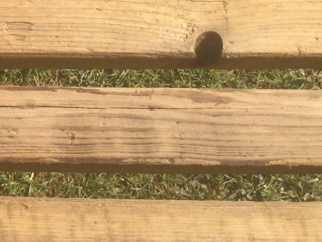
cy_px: -19
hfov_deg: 17.2
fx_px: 939
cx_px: -188
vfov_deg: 14.3
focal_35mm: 101
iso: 25
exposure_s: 1/905
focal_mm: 3.3
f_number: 2.4
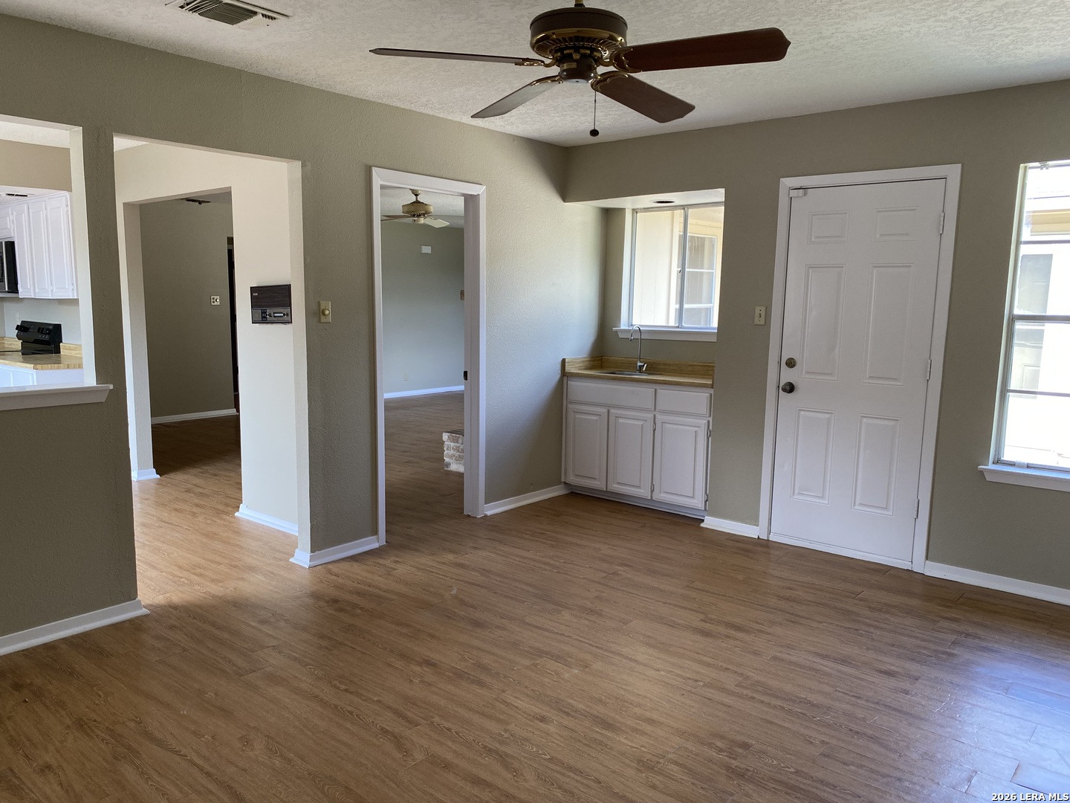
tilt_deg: -8.6
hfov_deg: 67.3
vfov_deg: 53.1
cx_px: 535
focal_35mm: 26
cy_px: 402
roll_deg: -0.9
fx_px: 804
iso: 100
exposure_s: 1/121
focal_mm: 4.25
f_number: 1.8
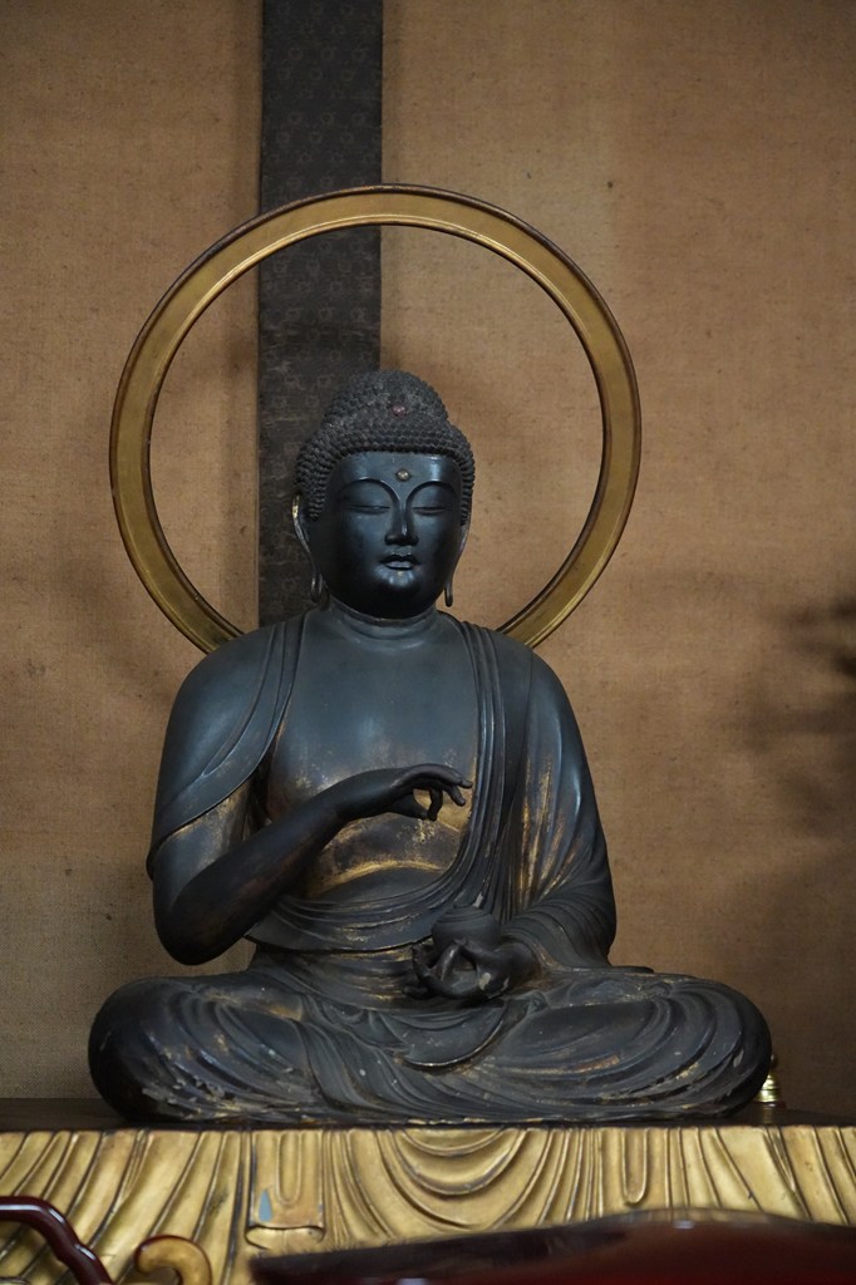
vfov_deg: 29.3
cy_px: 642
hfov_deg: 19.7
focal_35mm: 69
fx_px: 2462
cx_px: 428
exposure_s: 1/125
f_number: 4
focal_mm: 69
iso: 12800
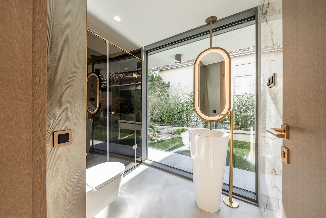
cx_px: 163
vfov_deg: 81.2
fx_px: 127
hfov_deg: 104.3
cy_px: 109
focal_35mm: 14
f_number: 8
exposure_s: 1/500
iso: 200
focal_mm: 14
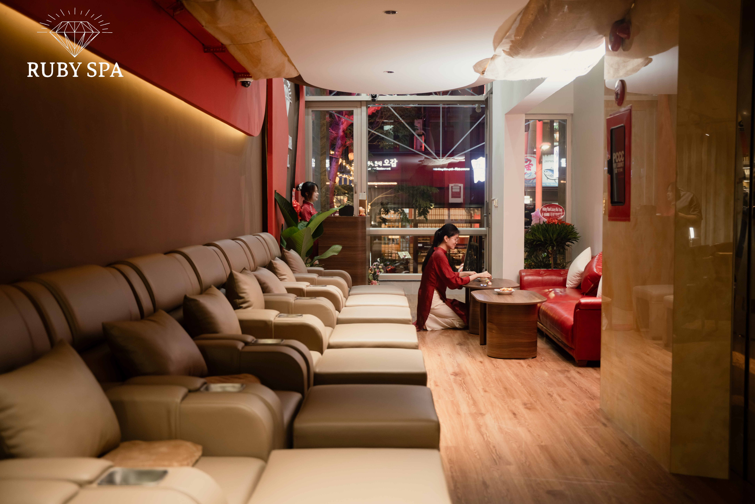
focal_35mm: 35
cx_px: 378
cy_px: 252
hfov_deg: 54.8
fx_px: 728
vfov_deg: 38.2
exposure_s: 1/50
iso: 640
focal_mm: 34.7
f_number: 2.8
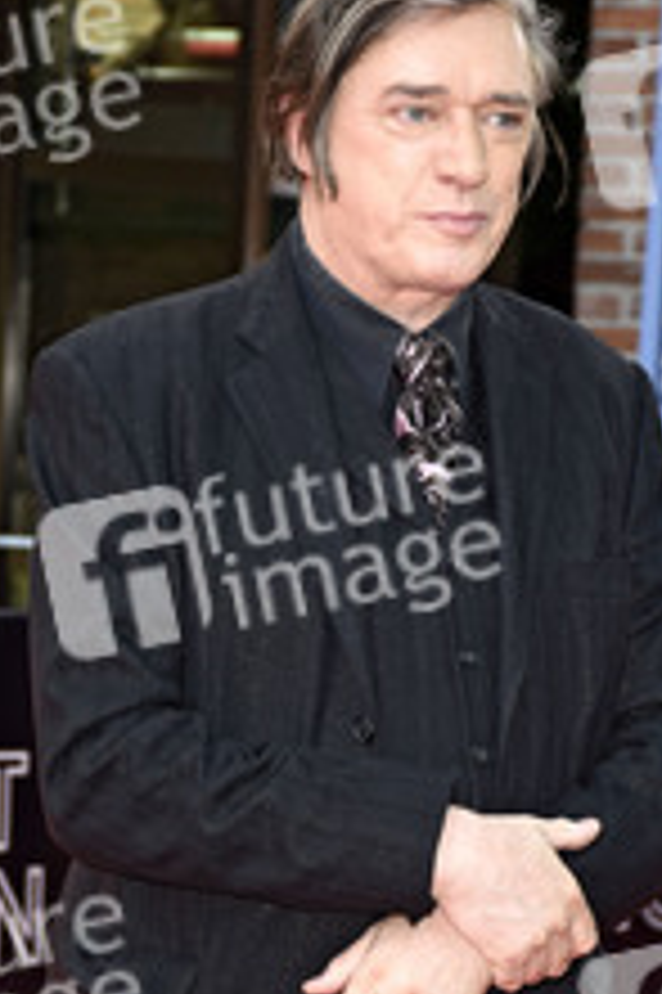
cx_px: 401
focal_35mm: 204
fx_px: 5633
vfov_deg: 10.1
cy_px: 778
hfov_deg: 6.7
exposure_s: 1/125
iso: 160
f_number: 6.3
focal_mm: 75
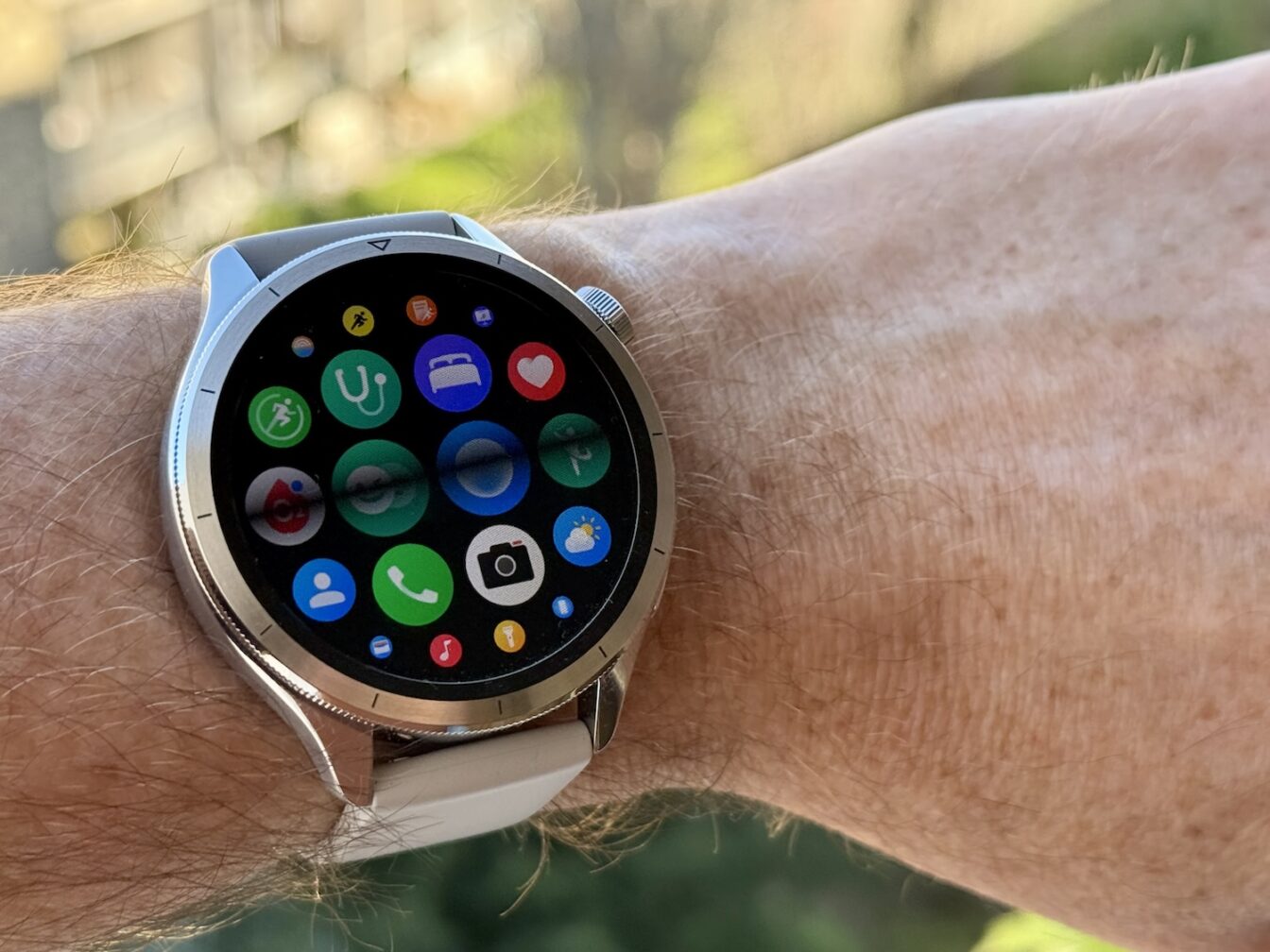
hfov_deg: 39.7
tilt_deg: -23.3
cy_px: 476
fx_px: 1761
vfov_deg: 30.3
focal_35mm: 48
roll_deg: -0.3
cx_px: 635
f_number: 1.78
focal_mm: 6.76
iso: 100
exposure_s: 1/513
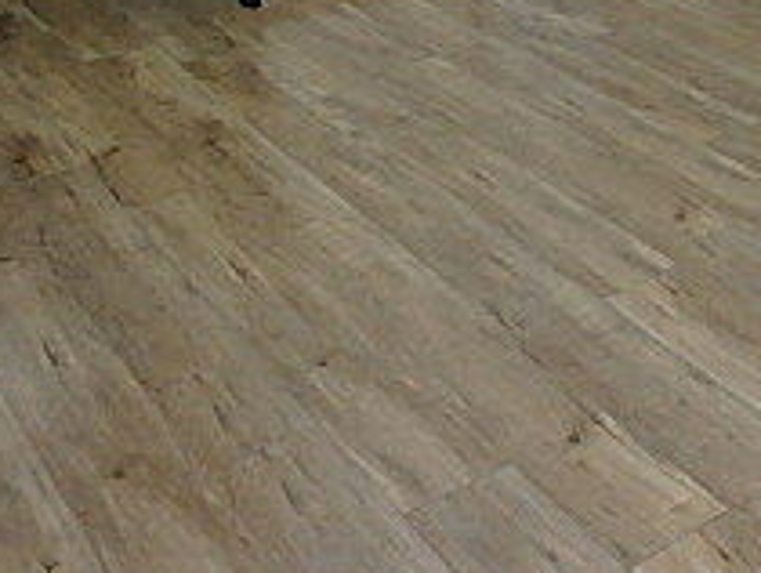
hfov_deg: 28.1
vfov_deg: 20.7
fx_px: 1409
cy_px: -192
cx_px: 790
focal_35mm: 64
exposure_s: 1/60
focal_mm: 3.7
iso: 160
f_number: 3.5
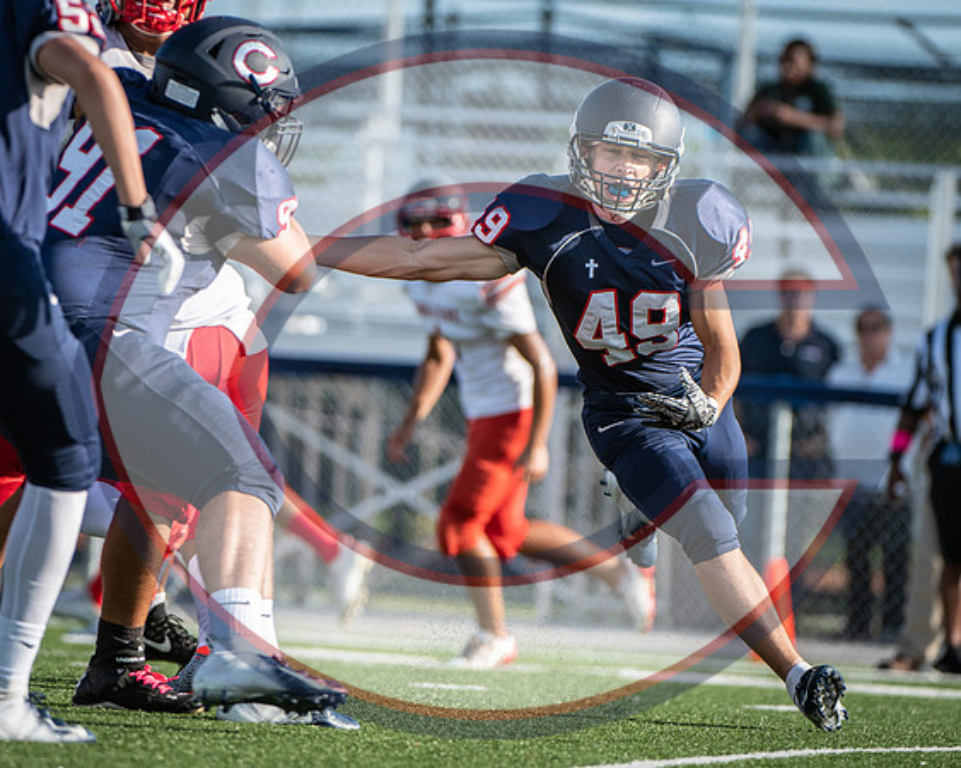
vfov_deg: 3.3
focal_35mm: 473
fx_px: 13455
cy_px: 304
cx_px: 392
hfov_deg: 4.1
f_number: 4
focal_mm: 280
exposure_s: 1/1000
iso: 72
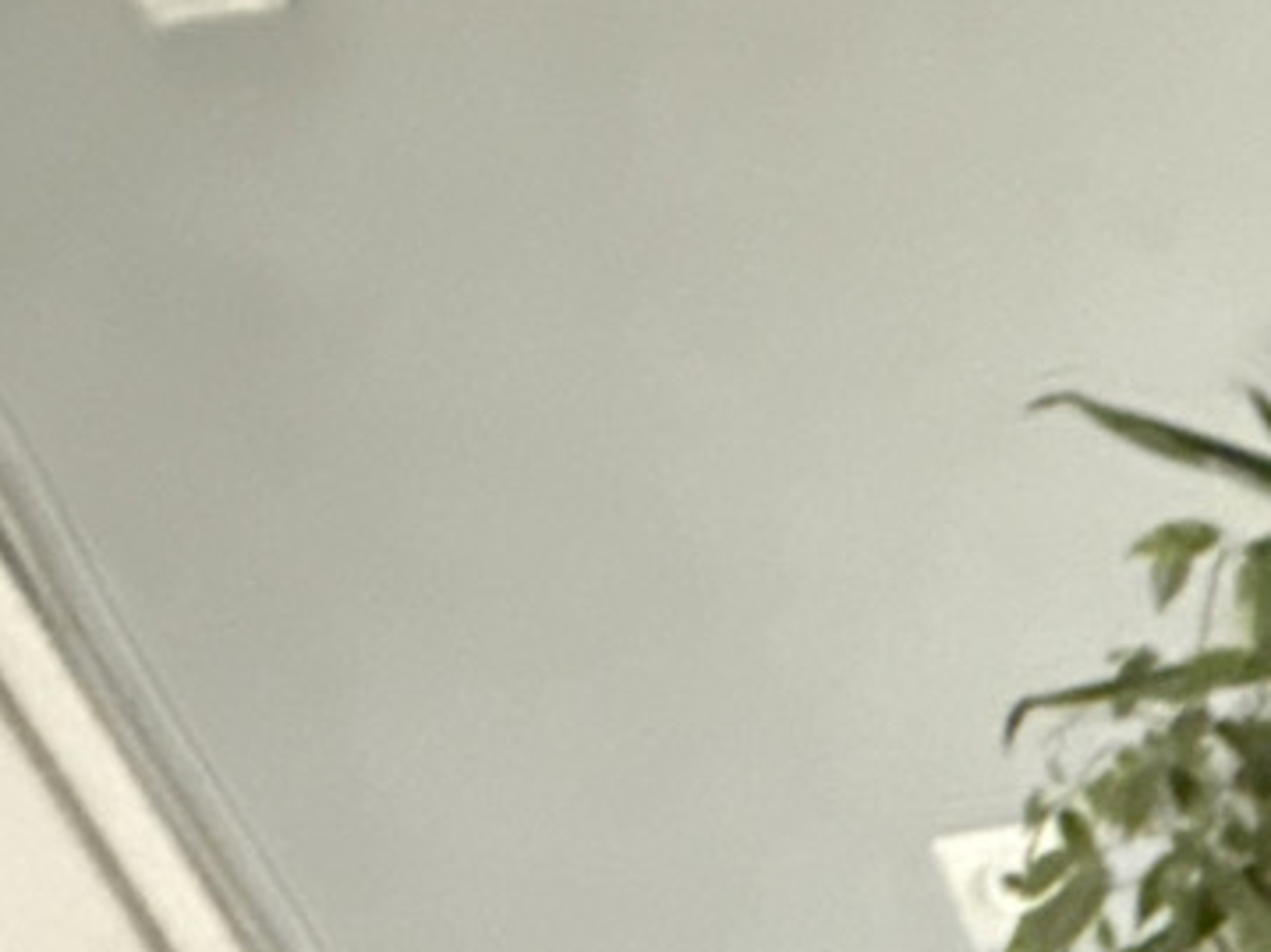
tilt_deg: -22.8
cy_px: 970
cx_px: 2631
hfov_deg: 17.2
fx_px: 2863
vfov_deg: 18.4
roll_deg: +13.5
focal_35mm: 78
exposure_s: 1/58
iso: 1250
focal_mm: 2.22
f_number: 2.2
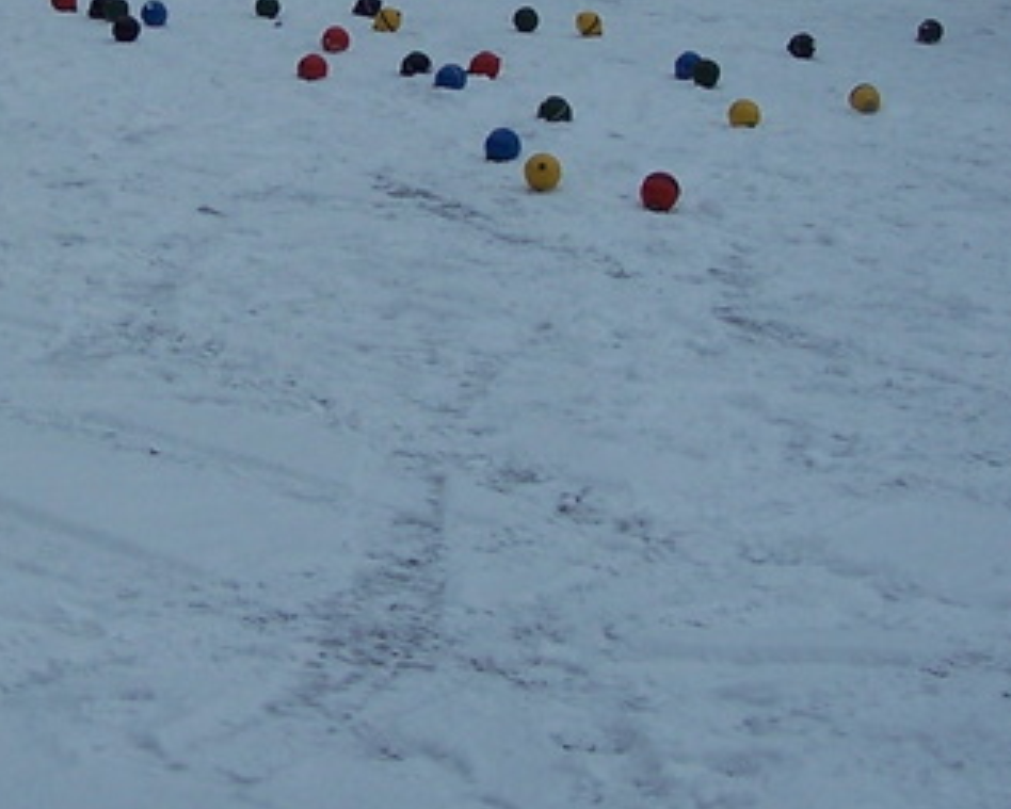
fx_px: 2784
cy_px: 45
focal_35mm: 93
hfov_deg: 20.5
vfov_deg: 16.3
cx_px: 278
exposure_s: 1/250
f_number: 2.8
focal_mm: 6.3
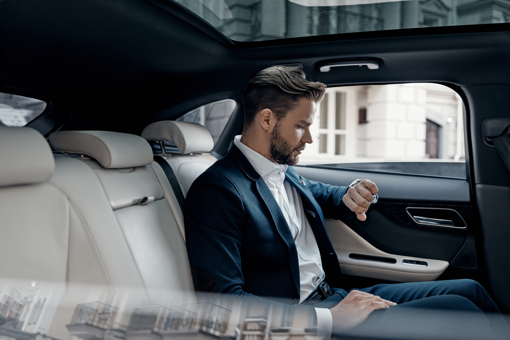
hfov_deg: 54.4
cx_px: 255
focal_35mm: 35
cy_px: 170
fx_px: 496
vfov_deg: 37.9
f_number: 2.8
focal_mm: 35
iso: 640
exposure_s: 1/80
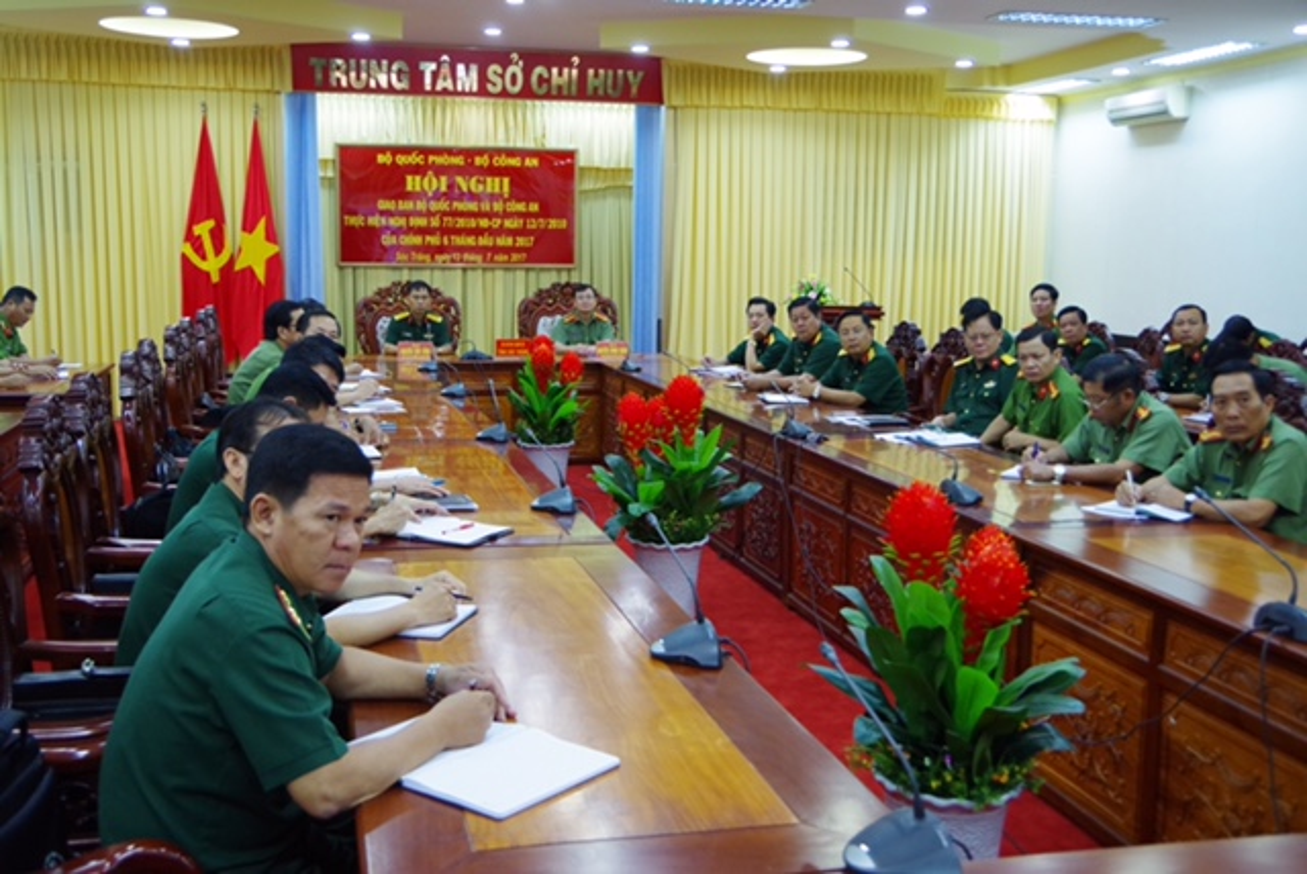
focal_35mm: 36
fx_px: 1308
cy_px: 437
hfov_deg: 53.1
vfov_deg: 36.9
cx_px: 654
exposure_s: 1/50
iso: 1600
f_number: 4
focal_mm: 24
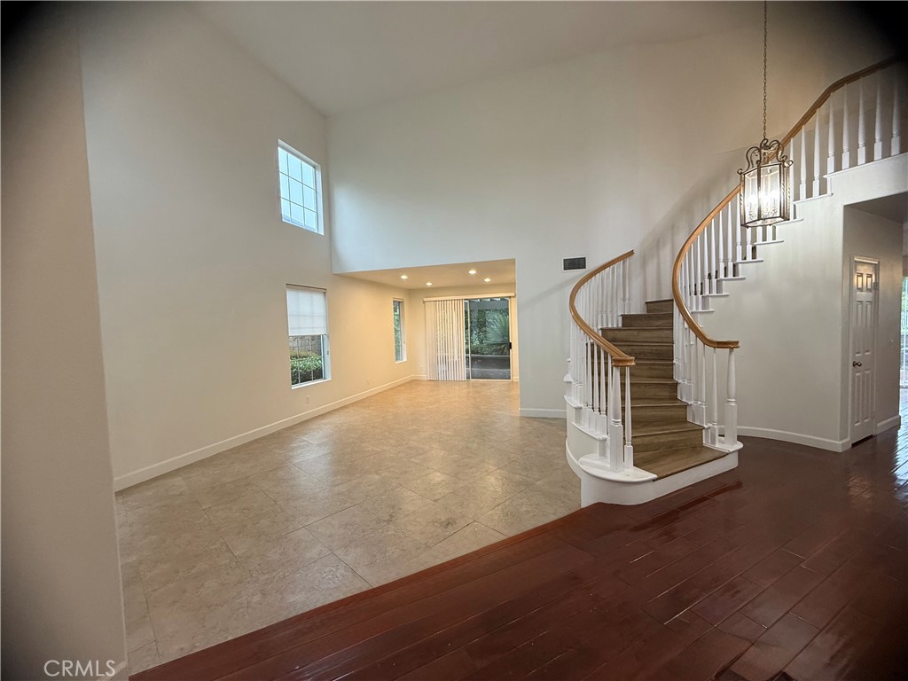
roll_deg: +1.7
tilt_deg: -2.4
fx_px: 367
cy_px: 340
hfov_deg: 102.1
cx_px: 454
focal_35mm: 14
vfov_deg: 85.7
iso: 200
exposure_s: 1/60
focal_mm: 2.22
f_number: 2.2
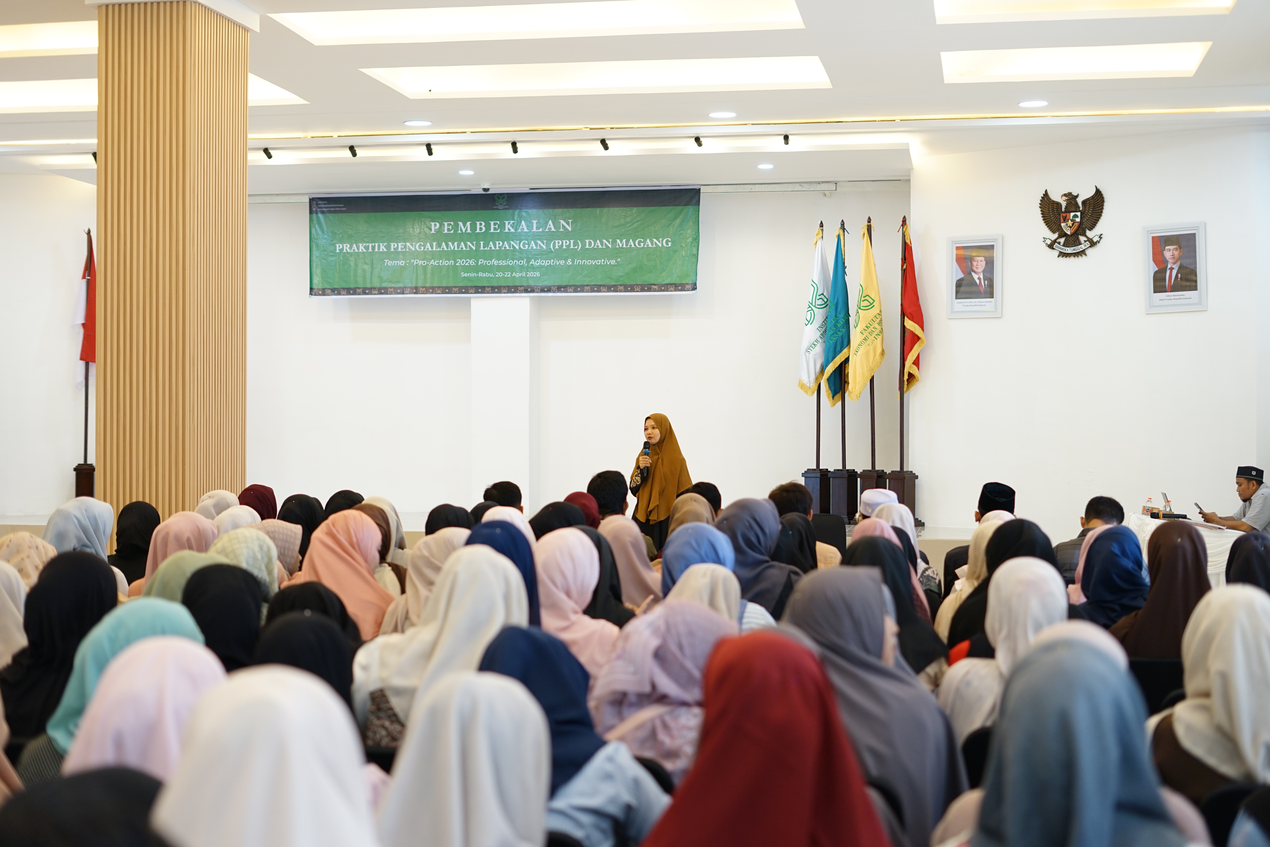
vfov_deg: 27.0
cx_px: 635
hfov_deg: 39.6
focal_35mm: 50
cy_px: 424
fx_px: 1764
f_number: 2.5
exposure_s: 1/100
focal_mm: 50
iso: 400
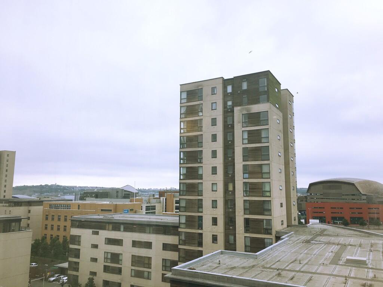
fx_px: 321
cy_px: 144
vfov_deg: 48.2
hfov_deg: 61.7
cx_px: 192
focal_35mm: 29
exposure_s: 1/986
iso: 25
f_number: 2.2
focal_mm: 4.15
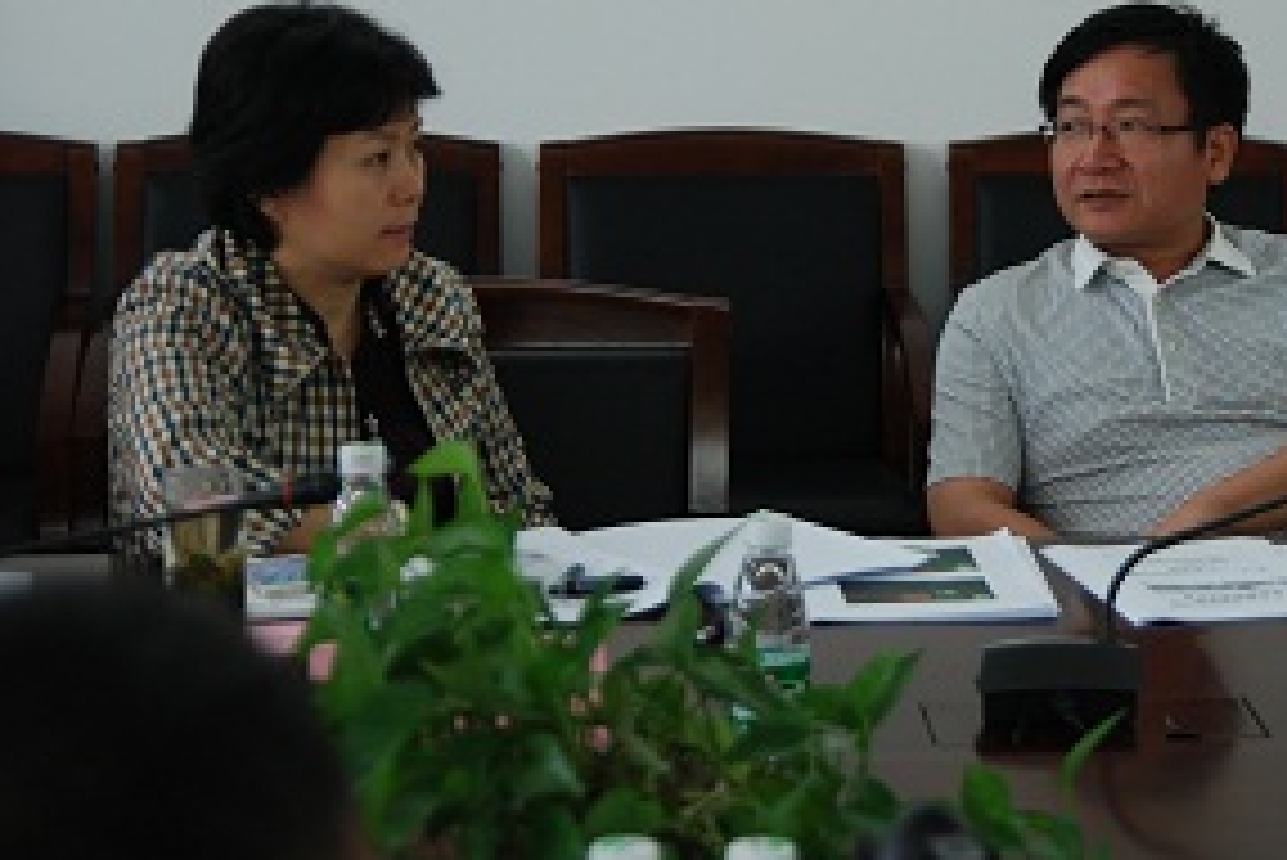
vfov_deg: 13.0
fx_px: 3755
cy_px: 140
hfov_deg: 19.2
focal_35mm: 105
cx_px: 1102
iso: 220
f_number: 2.8
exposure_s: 1/30
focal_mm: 40
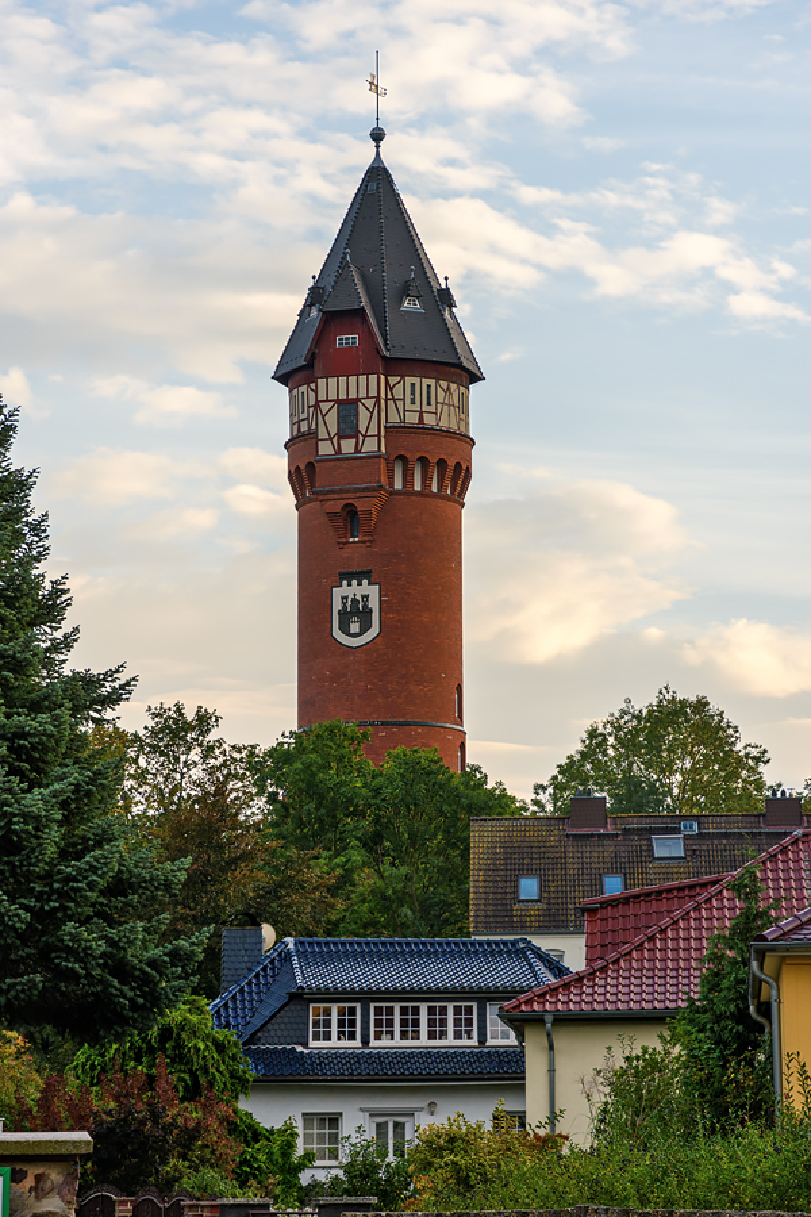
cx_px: 406
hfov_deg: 14.0
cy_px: 608
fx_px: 3294
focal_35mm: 98
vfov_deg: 20.9
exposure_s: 1/320
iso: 200
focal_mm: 65
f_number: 6.3
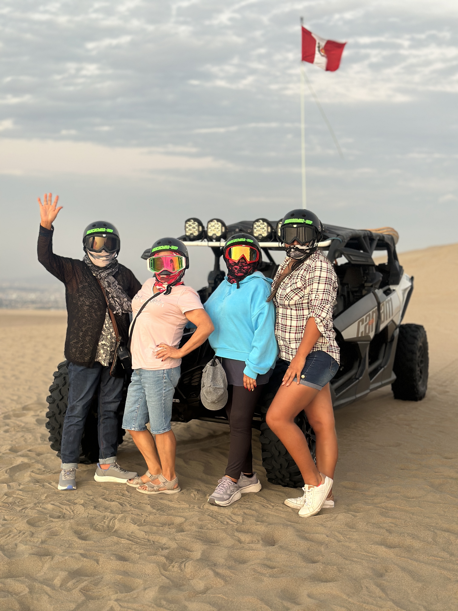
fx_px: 847
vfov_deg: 39.7
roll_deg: -3.5
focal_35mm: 48
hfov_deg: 30.3
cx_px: 229
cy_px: 306
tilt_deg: -2.4
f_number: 1.78
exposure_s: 1/60
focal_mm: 6.86
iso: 200
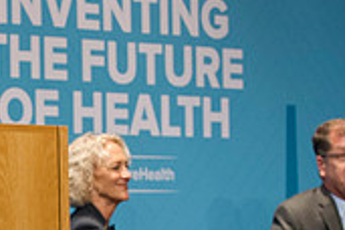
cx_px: -28
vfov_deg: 5.8
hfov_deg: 8.6
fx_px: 2271
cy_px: 224
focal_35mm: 237
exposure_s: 1/125
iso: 2500
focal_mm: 70
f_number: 4
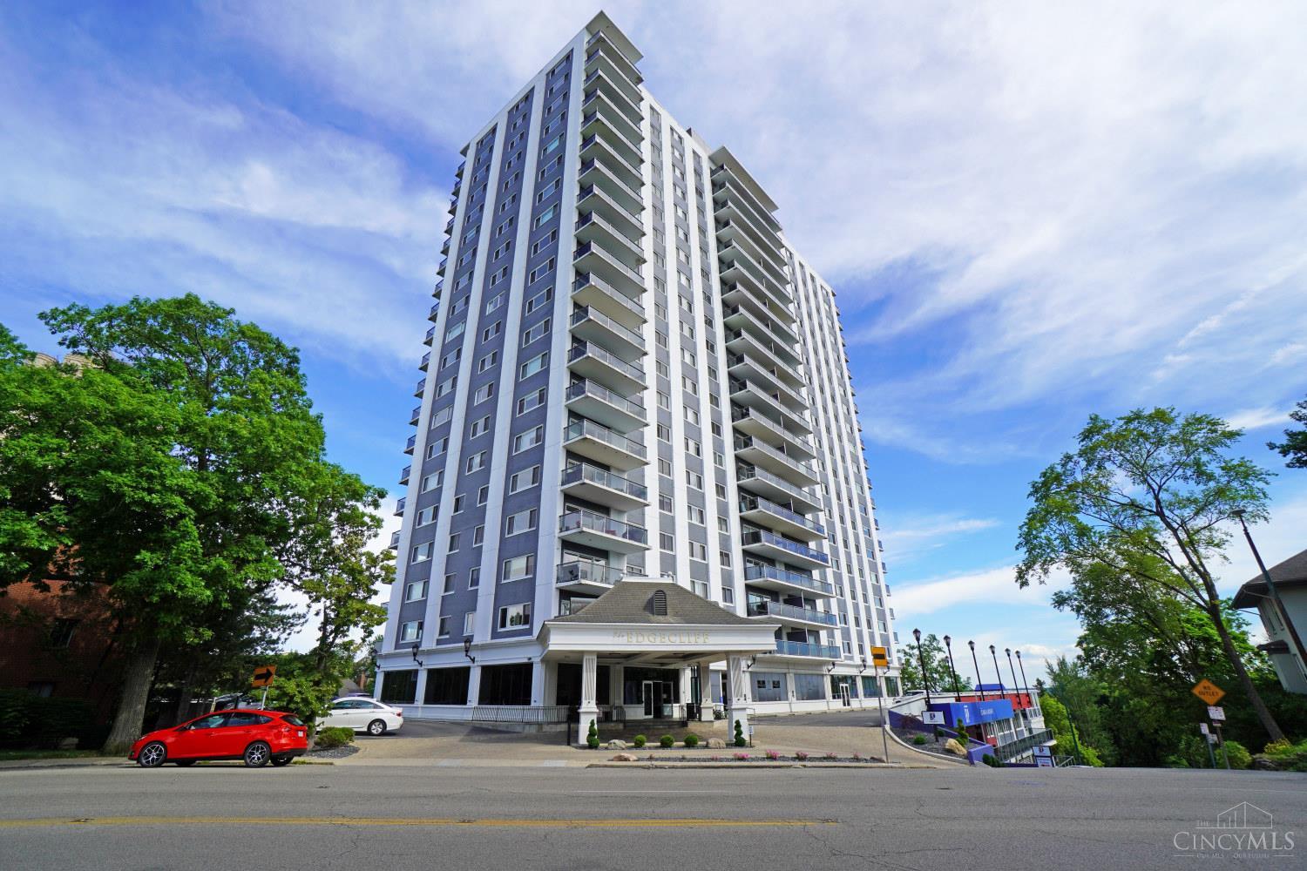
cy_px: 436
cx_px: 654
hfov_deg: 100.4
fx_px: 545
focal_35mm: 15
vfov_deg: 77.3
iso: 100
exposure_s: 1/200
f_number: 9.5
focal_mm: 10
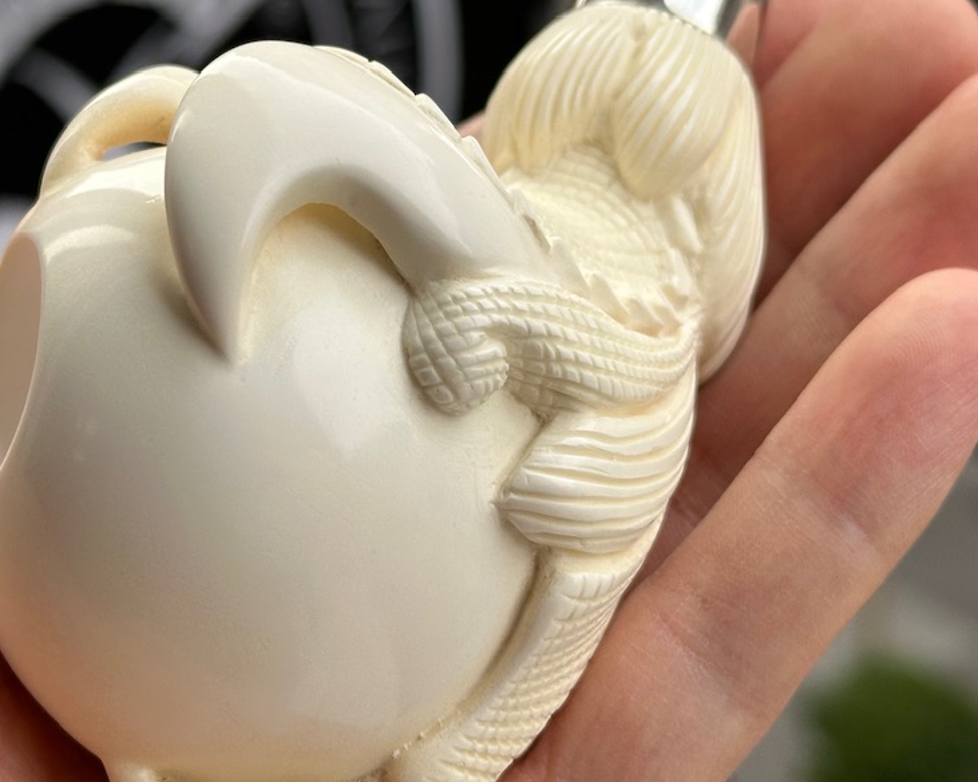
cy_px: 285
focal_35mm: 82
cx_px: 349
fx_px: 2374
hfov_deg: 23.2
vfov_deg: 18.7
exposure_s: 1/1000
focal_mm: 6.86
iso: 64
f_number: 1.78
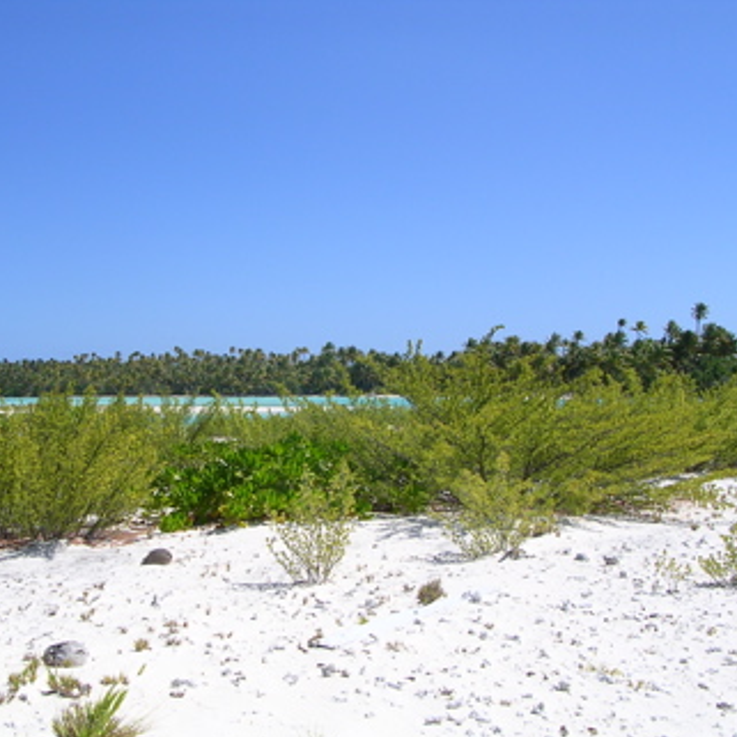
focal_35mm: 46
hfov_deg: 36.7
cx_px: 294
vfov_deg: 36.8
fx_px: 1108
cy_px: 374
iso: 100
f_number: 5.6
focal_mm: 5.8
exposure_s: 1/391
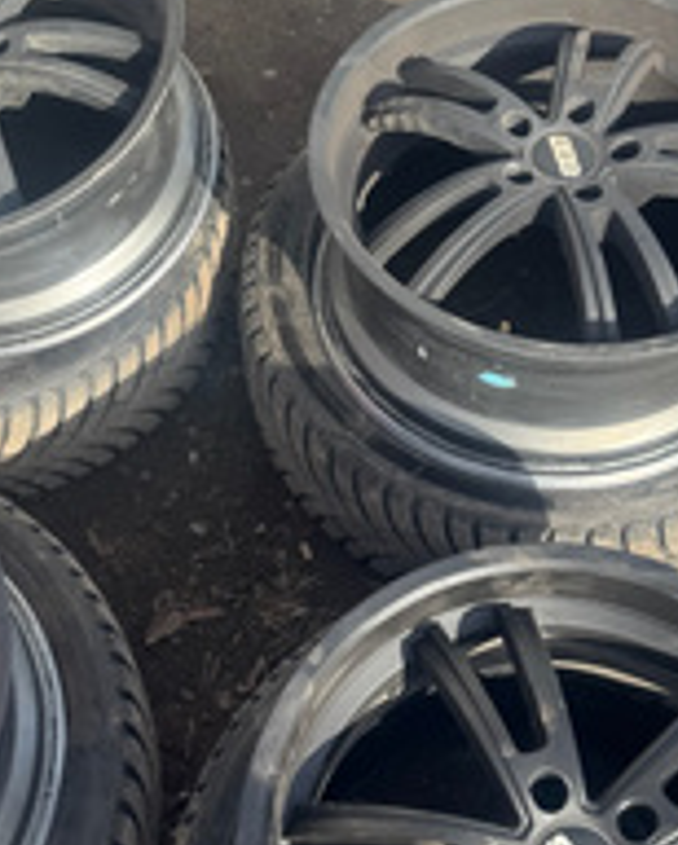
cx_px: 262
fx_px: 1528
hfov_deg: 25.0
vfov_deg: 30.7
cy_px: 290
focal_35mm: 61
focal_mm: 6.76
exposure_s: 1/1366
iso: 80
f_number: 1.78
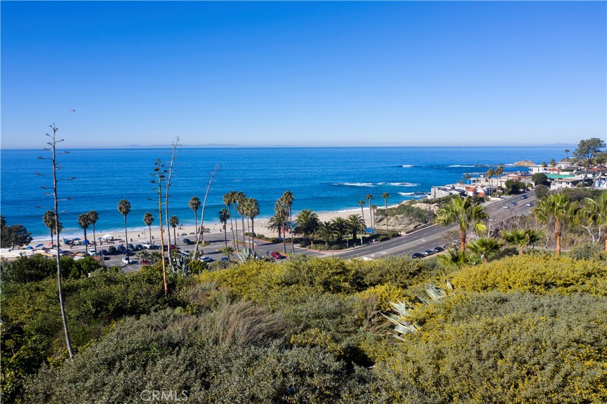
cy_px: 202
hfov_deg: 65.5
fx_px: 472
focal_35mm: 28
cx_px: 304
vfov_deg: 46.4
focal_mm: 10.26
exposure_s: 1/400
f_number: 5.6
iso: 100
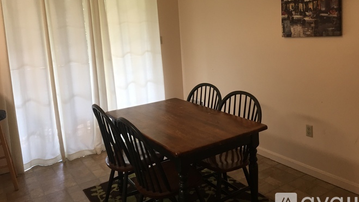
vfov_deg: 36.5
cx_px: 181
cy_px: 78
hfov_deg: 61.0
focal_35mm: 32
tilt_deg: -6.8
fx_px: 305
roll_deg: +2.7
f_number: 2.2
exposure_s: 1/30
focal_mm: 4.15
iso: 32
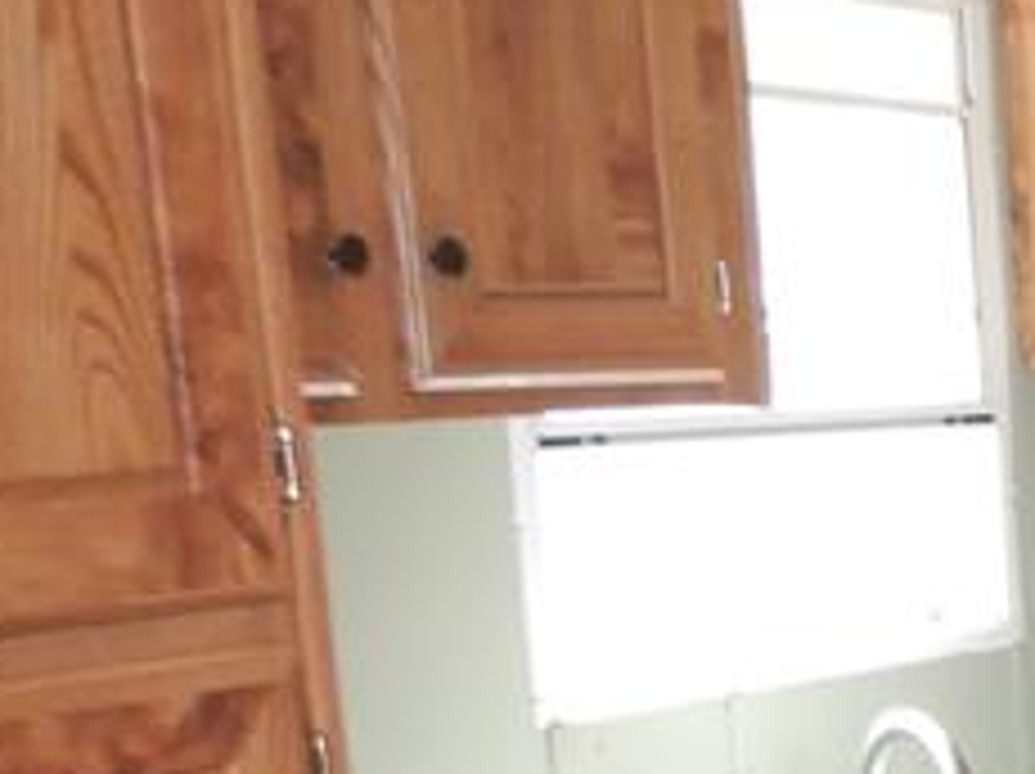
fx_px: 3196
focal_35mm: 107
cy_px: 909
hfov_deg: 14.2
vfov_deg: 13.5
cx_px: 2272
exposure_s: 1/30
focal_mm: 4.3
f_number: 2.8
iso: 200
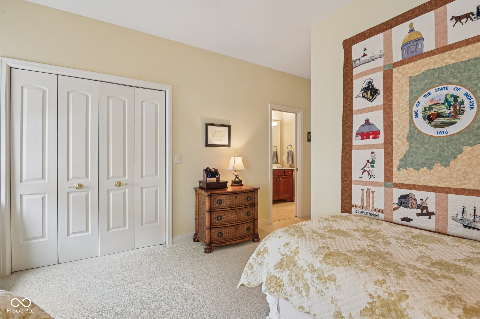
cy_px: 160
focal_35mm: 16
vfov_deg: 73.7
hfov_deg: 96.8
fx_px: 213
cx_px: 240
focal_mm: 16
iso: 400
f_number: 8
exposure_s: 1/8
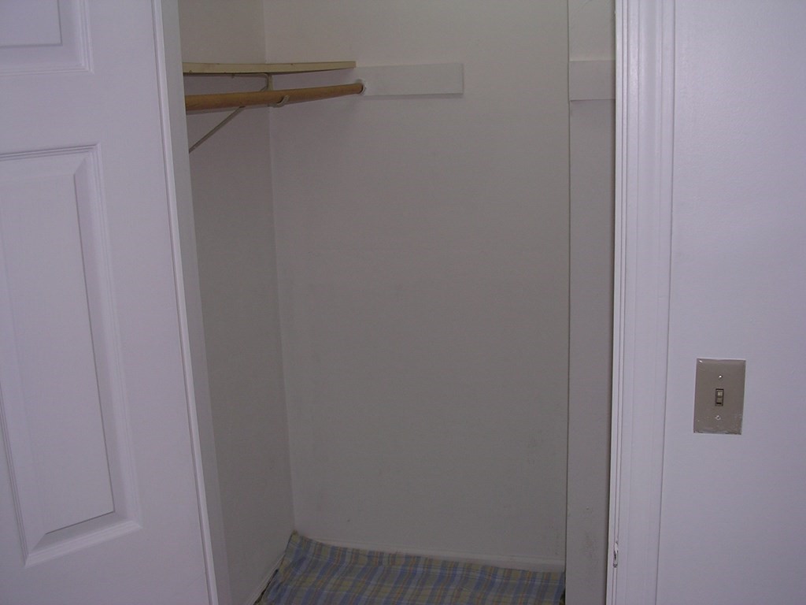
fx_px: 885
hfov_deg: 49.0
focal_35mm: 38
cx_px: 403
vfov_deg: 37.7
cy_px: 302
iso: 100
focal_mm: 5.8
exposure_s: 1/60.1
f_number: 2.8
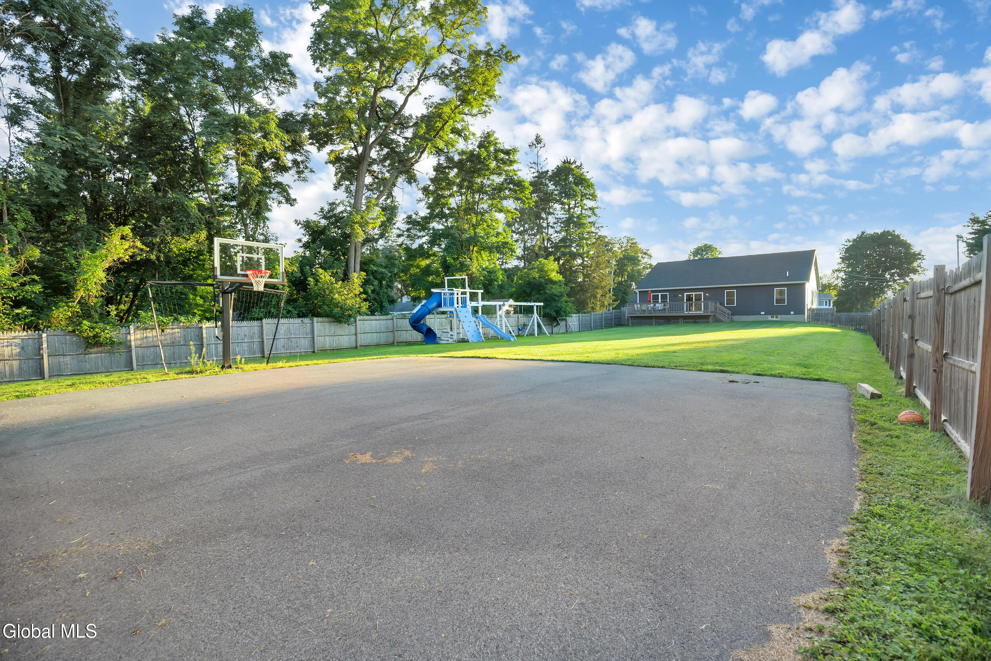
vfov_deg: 73.8
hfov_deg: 96.7
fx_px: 440
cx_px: 496
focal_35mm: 16
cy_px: 330
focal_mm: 16
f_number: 4
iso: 250
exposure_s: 1/80
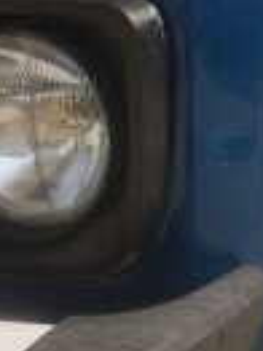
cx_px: 448
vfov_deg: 17.1
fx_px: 1116
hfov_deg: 12.5
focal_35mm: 110
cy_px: -70
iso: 32
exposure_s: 1/2053
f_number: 2.2
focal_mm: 4.15
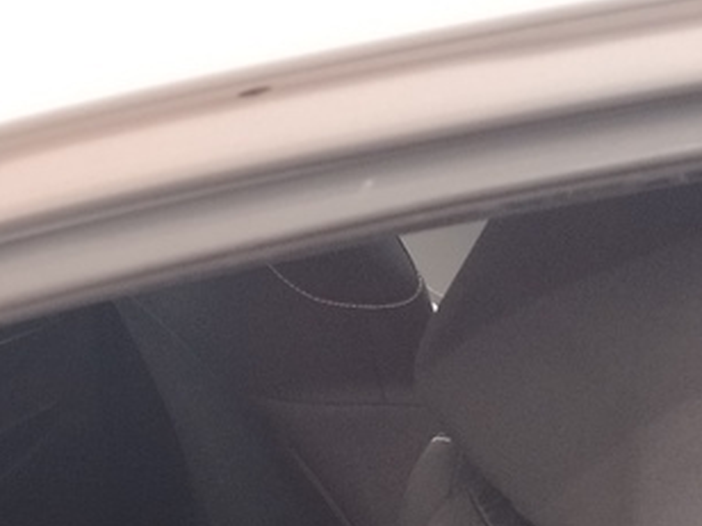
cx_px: 30
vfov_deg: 11.4
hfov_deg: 16.5
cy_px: 1075
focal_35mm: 117
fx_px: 2373
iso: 320
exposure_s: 1/33.3
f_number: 1.89
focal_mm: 5.95
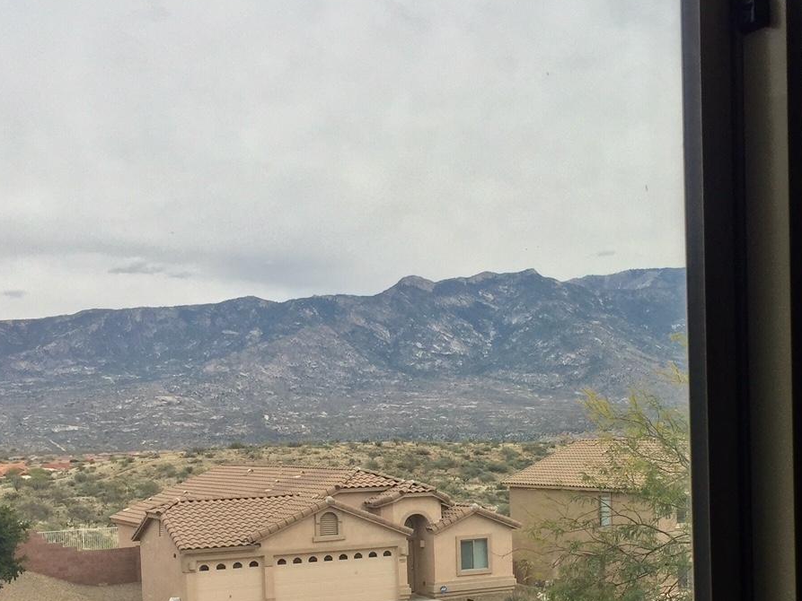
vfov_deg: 26.6
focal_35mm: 53
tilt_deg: -3.8
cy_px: 536
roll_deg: +0.5
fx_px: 1228
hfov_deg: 35.9
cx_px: 513
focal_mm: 4.15
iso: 32
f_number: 2.2
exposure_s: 1/1364
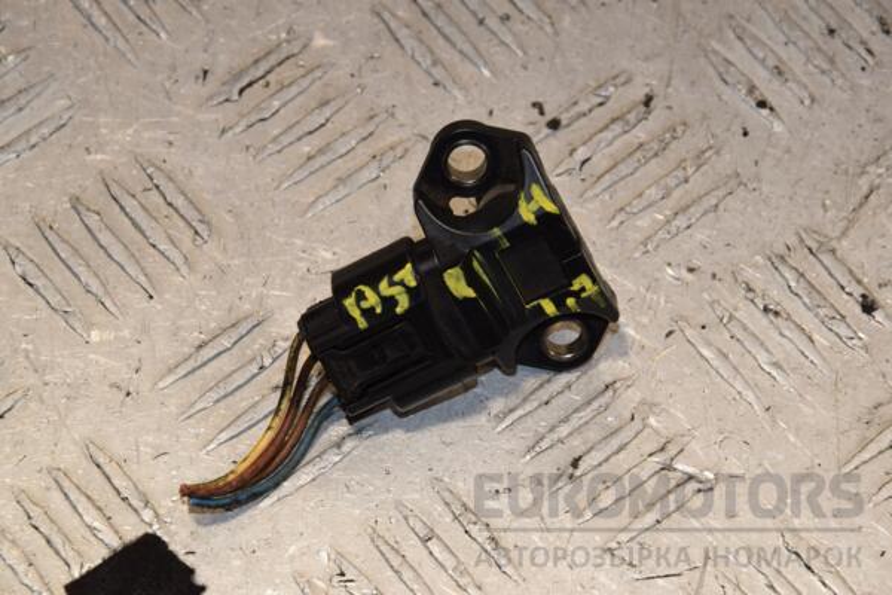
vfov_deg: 8.7
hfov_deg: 13.0
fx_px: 3902
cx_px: 446
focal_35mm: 158
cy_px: 298
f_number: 10
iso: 800
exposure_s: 1/200
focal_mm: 105
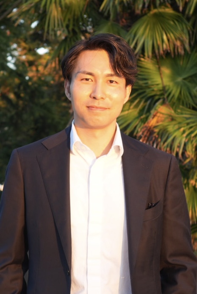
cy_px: 147
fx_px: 430
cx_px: 98
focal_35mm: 52
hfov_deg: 25.8
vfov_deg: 37.8
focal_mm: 35
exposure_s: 1/60
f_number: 4
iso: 125
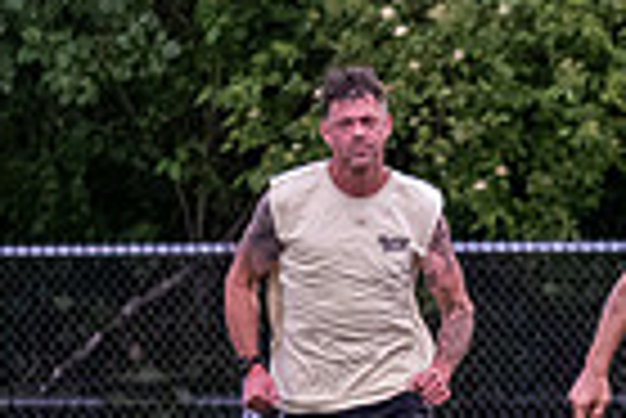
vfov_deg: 1.3
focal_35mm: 1084
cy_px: 484
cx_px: 1284
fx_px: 18869
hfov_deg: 1.9
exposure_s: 1/1000
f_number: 2.8
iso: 3200
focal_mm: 125
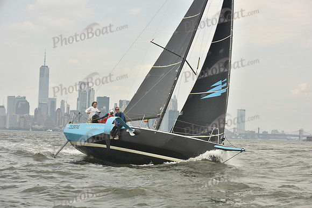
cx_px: 156
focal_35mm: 70
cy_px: 104
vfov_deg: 19.5
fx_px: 607
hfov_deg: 28.8
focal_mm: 70
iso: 250
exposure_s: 1/800
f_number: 7.1
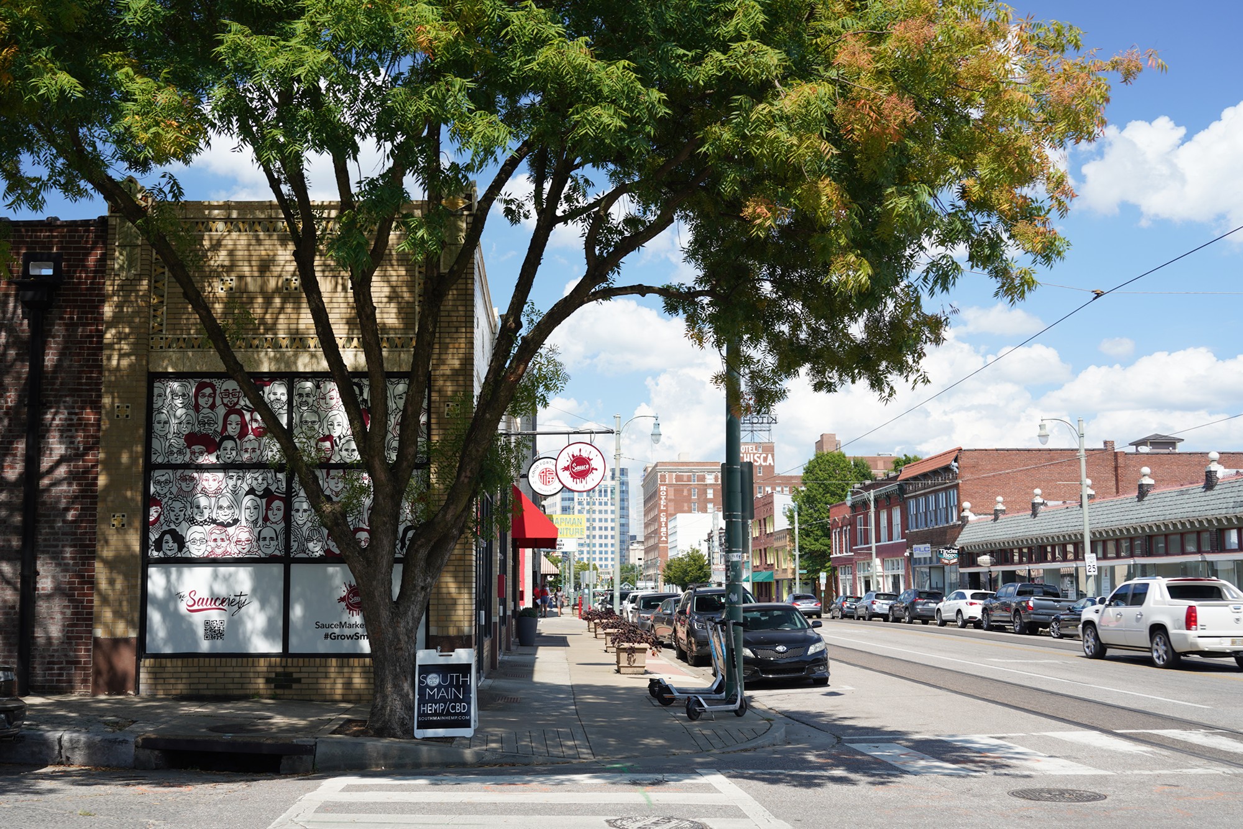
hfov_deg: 55.8
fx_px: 1174
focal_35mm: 34
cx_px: 622
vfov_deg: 38.9
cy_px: 414
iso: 100
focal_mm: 34
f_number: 6.3
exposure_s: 1/100
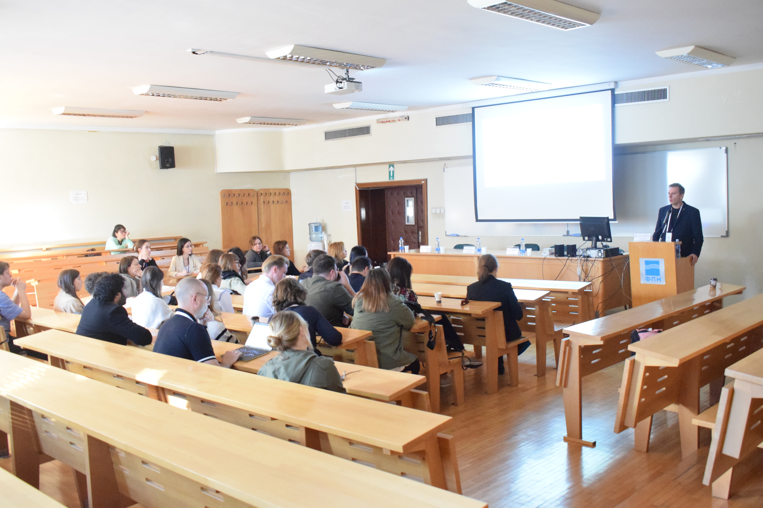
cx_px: 382
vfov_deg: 36.9
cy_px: 254
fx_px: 763
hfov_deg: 53.1
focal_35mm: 36
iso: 6400
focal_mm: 24
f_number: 5.6
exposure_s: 1/25
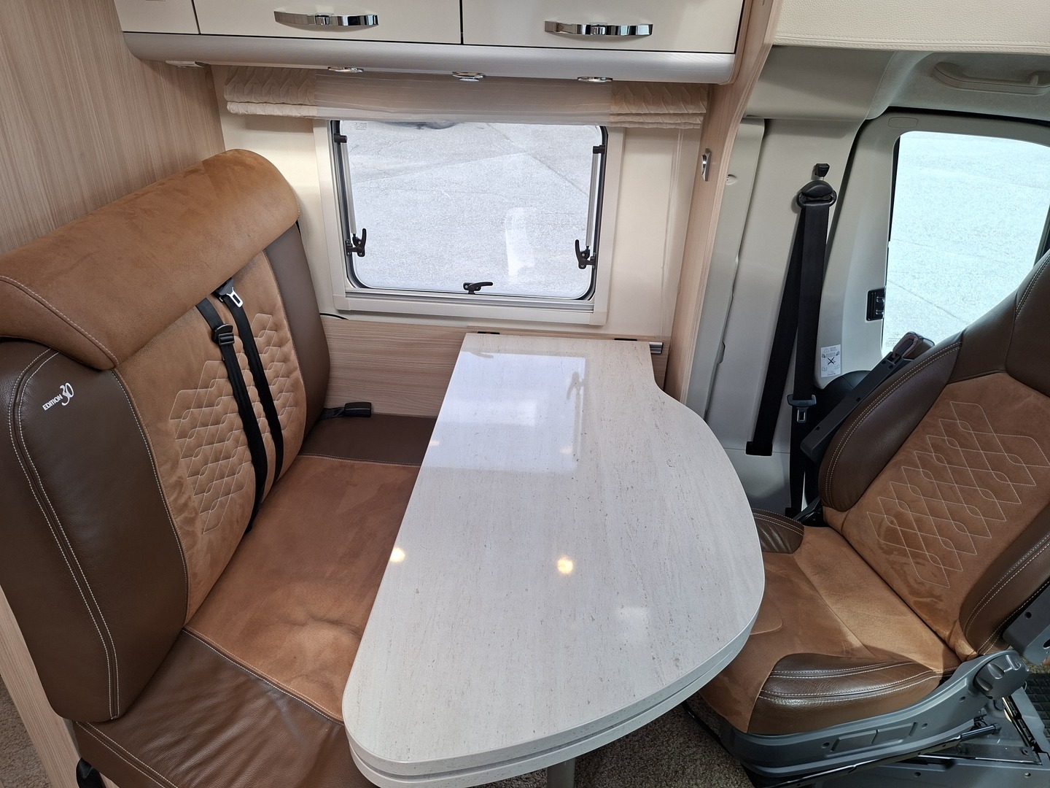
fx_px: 698
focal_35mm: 23
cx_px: 525
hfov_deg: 73.9
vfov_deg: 58.9
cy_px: 394
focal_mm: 5.54
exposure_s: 1/145
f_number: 1.8
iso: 50
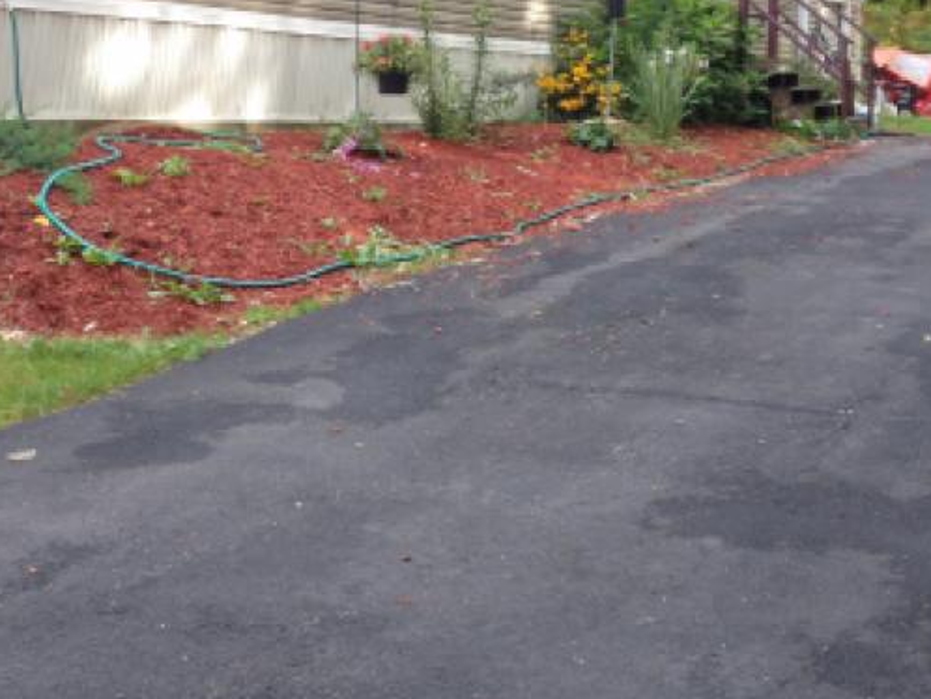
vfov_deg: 20.1
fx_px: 1937
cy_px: 87
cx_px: 501
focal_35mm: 72
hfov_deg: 27.0
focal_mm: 4.28
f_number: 2.4
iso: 50
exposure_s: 1/120
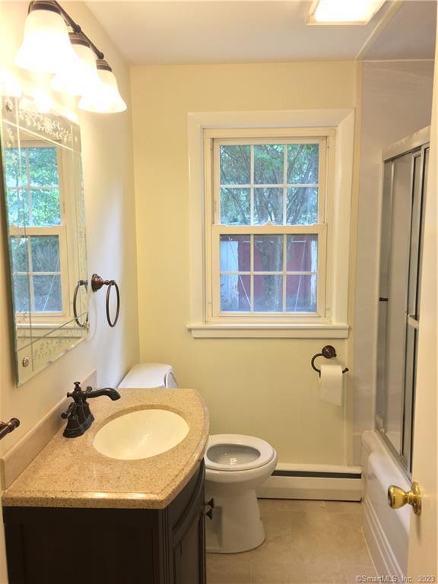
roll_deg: +0.0
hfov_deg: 48.2
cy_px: 292
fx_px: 489
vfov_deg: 61.7
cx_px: 219
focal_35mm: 29
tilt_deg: -7.1
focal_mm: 4.15
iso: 40
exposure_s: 1/30
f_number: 2.2
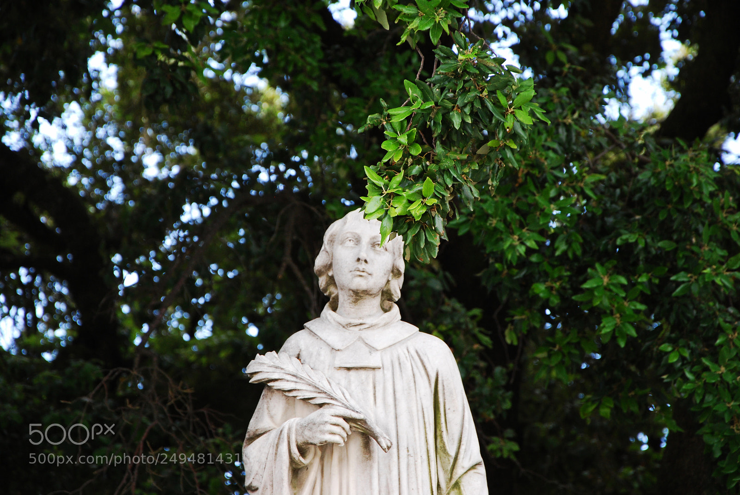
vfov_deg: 8.7
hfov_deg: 13.0
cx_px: 370
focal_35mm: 158
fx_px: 3241
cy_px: 248
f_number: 5.6
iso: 360
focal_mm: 105
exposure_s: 1/125
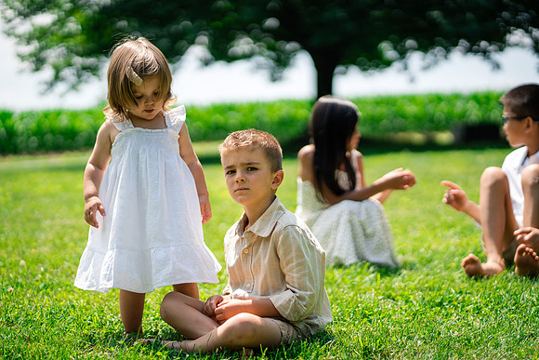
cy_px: 180
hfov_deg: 23.9
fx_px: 1273
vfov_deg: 16.1
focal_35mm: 85
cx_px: 270
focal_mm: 85
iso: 400
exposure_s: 1/6400
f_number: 2
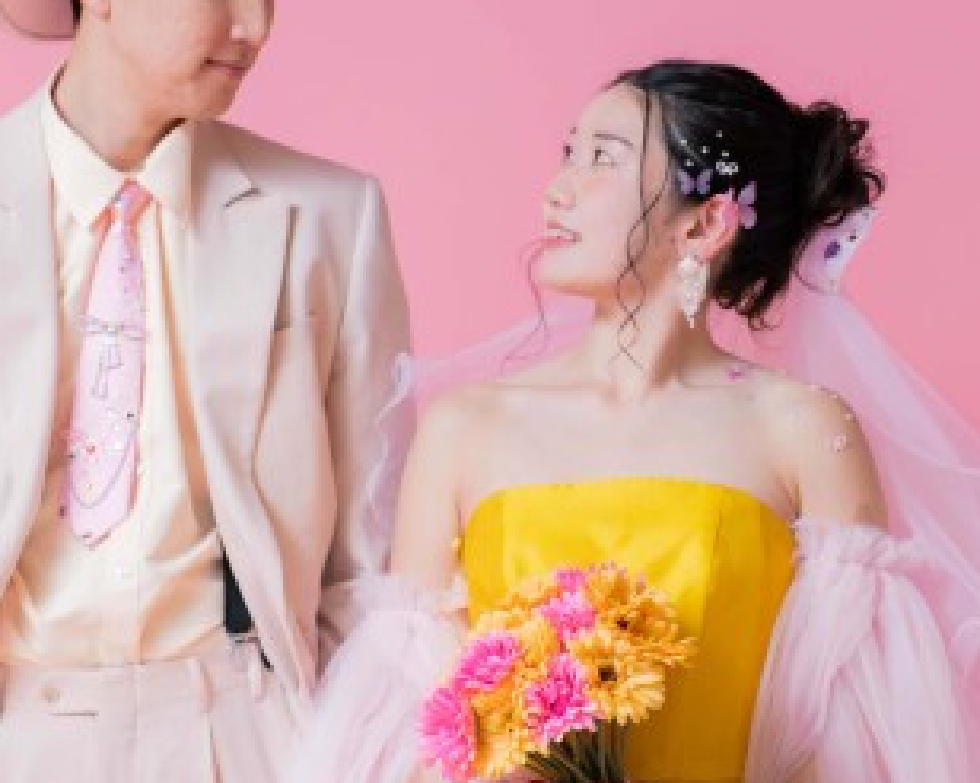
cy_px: 314
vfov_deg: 8.4
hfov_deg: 10.6
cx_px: 379
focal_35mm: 183
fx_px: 5304
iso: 500
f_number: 2.8
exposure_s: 1/125
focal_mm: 75
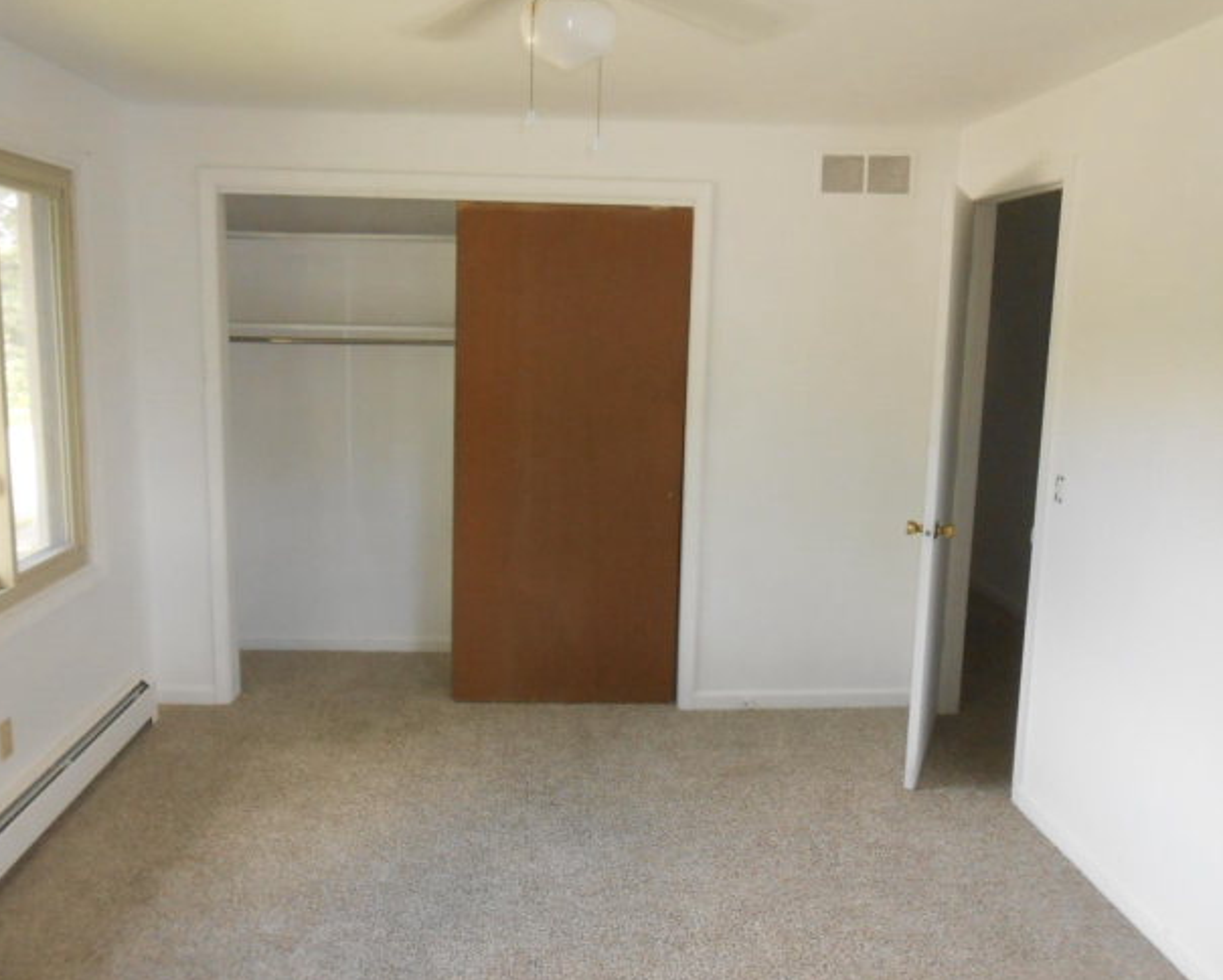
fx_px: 1014
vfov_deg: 51.6
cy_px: 478
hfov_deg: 62.1
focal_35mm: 28
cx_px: 578
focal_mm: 4.6
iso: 250
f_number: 3.5
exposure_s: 1/30
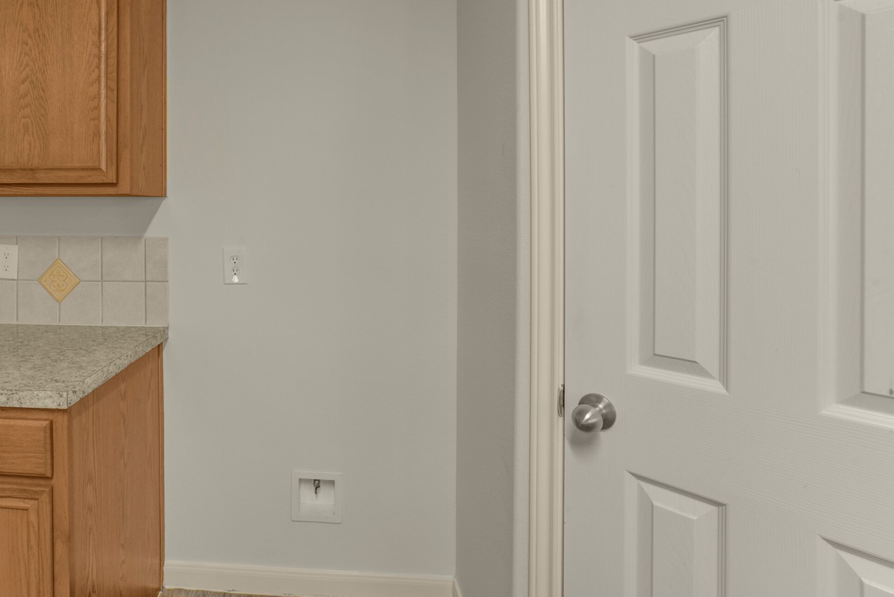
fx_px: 497
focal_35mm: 20
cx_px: 298
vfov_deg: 61.2
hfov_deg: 81.1
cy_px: 224
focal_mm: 14
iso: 500
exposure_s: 1/10
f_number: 11
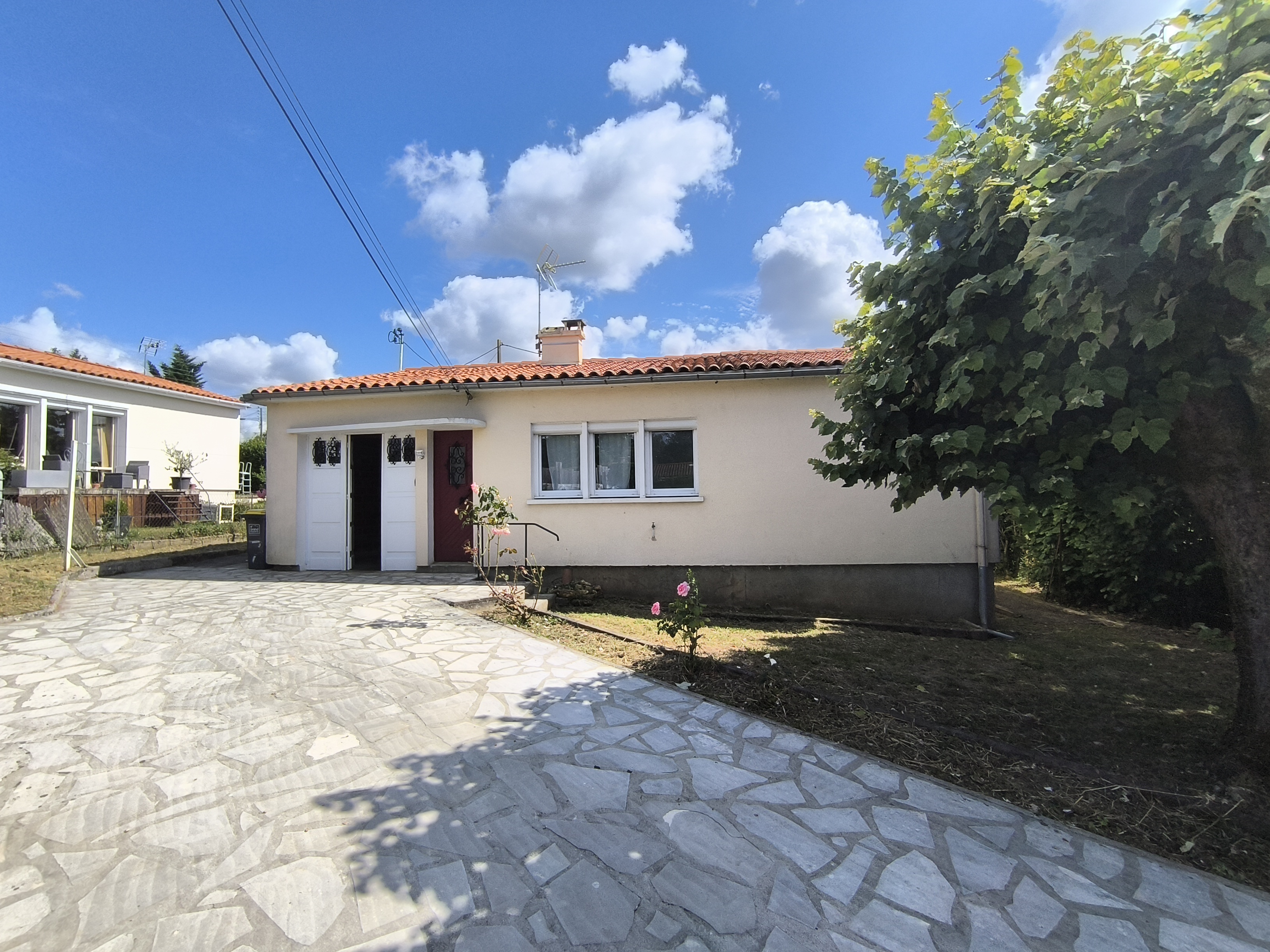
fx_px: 587
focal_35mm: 16
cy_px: 476
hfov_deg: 94.5
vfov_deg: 78.1
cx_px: 635
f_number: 2.2
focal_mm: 1.65
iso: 50
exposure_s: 1/2584
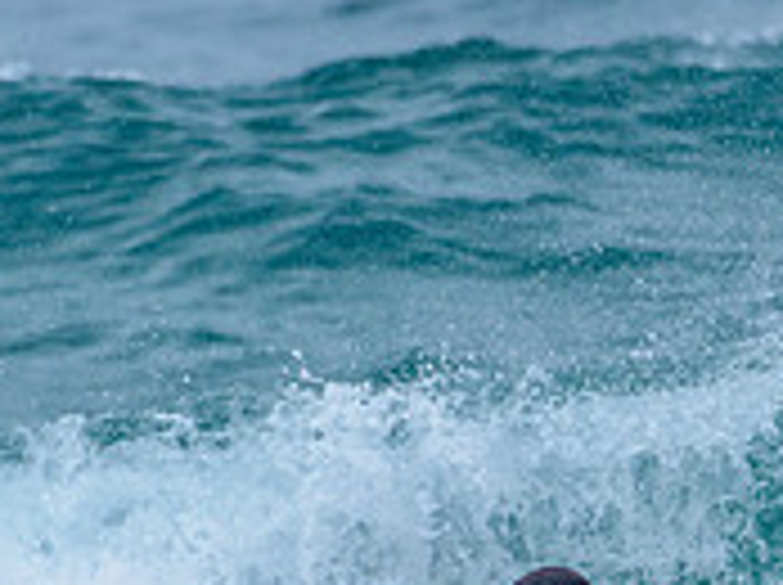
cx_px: 864
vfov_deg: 0.7
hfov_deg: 1.0
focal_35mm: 2017
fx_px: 45561
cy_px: 776
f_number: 5.6
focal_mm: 500
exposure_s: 1/2000
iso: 800
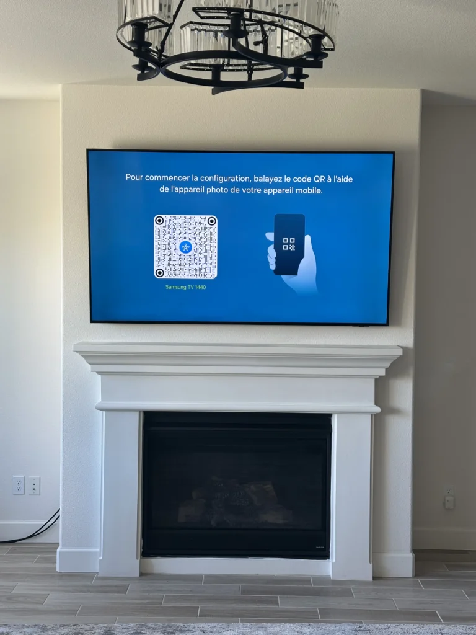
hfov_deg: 30.3
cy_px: 318
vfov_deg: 39.7
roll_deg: +0.0
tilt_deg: -3.0
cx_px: 238
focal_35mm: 48
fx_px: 880
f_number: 1.78
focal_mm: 6.86
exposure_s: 1/116
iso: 80
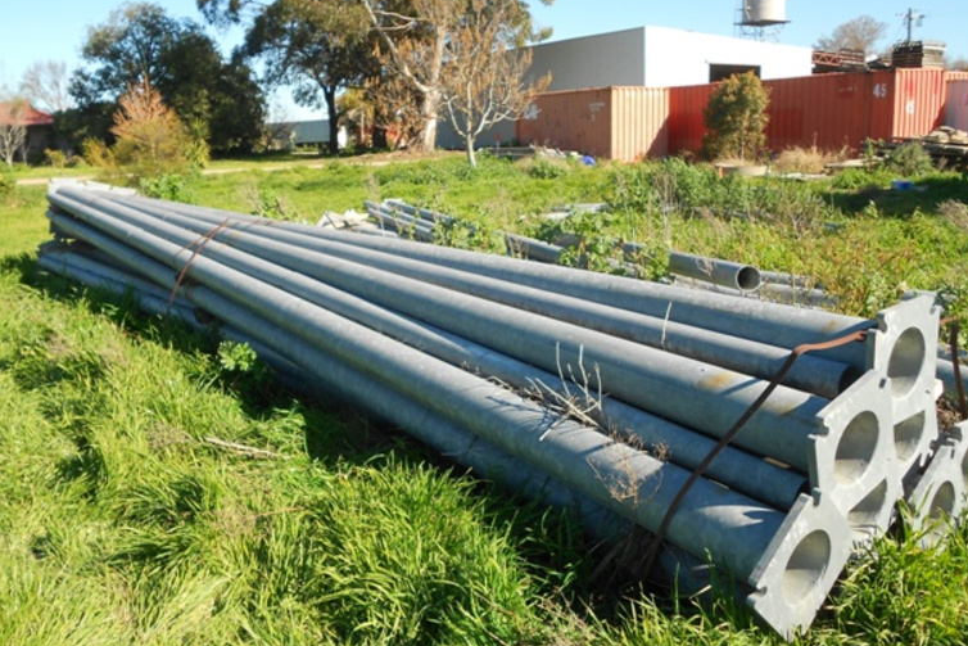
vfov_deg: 41.1
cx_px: 472
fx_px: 861
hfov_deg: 58.7
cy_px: 335
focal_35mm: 32
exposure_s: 1/400
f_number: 3.4
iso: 80
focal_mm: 5.1
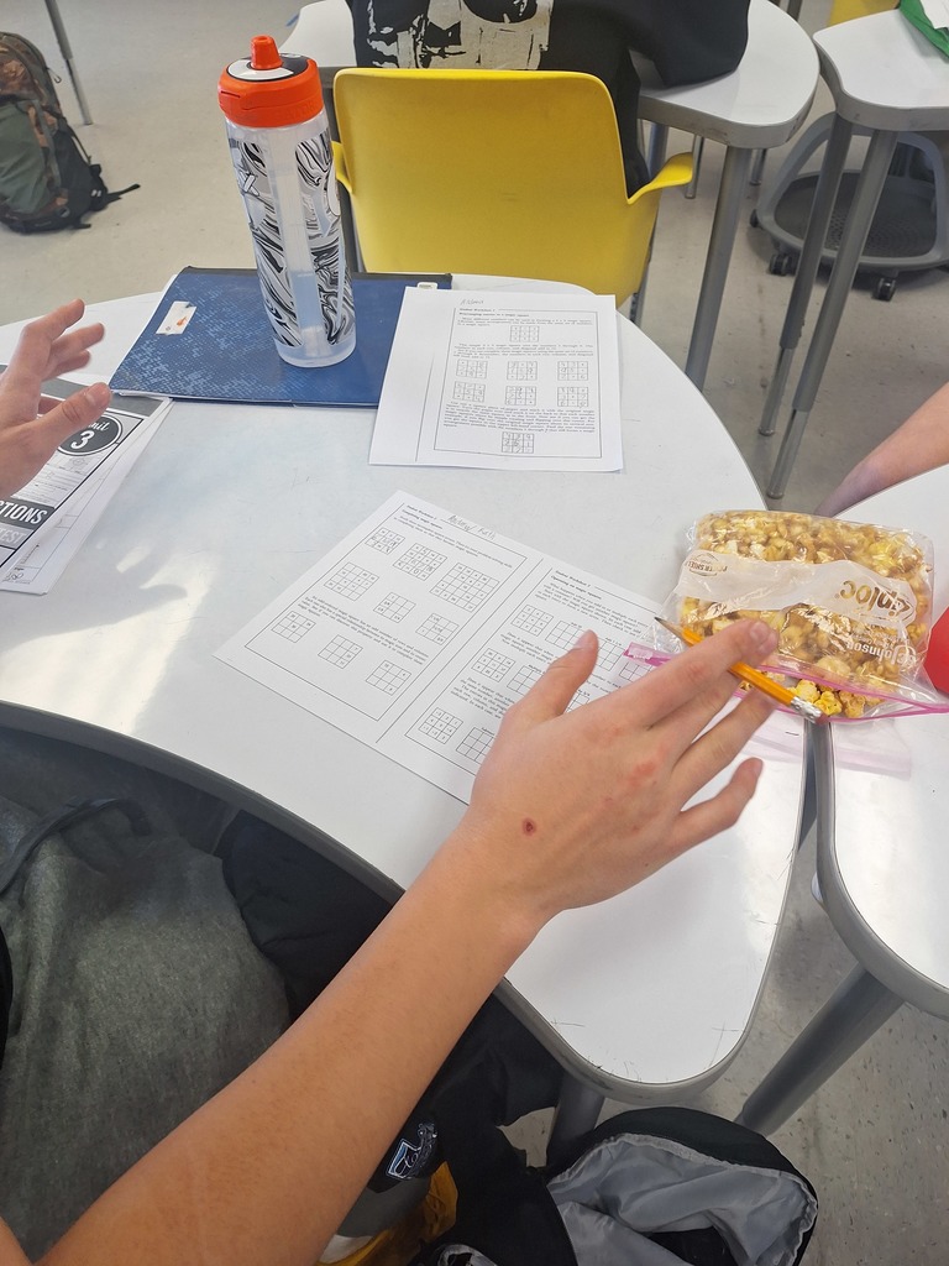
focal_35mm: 23
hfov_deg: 58.9
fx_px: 841
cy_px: 633
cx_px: 474
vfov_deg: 73.9
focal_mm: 5.54
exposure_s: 1/120
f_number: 1.8
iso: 80
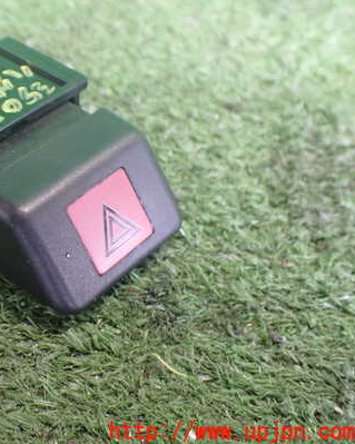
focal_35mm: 44
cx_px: 27
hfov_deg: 32.2
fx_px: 578
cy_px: 196
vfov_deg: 42.0
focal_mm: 5.4
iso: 800
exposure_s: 1/50
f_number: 2.3
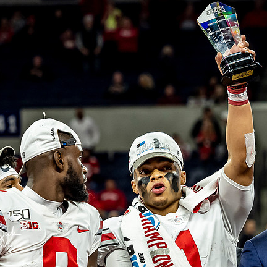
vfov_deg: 4.0
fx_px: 3831
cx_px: 215
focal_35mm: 439
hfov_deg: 4.0
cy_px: 139
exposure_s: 1/320
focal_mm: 115
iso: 1000
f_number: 3.5
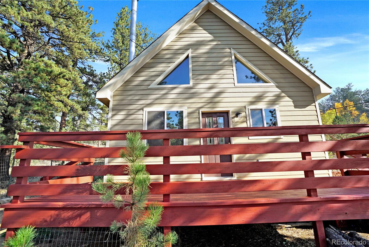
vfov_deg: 70.5
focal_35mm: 17
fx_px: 174
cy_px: 124
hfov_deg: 93.3
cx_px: 184
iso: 100
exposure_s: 1/100
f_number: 7.1
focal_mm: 17
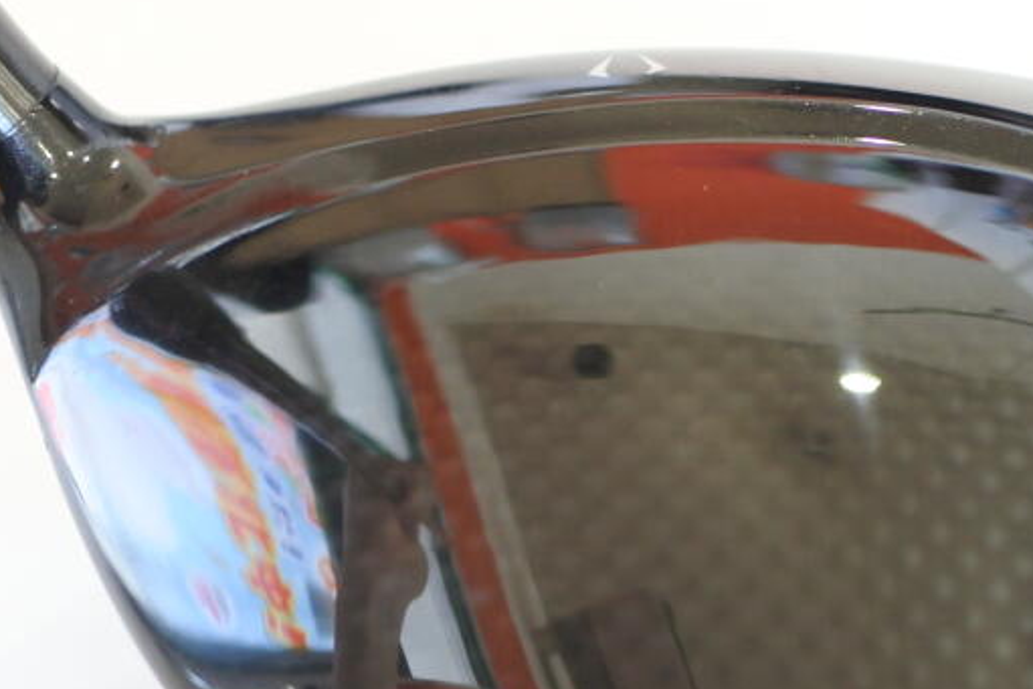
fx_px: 2640
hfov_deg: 22.1
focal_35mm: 92
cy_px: 535
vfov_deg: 14.8
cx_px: 574
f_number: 2.2
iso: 800
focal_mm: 18.5
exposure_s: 1/125
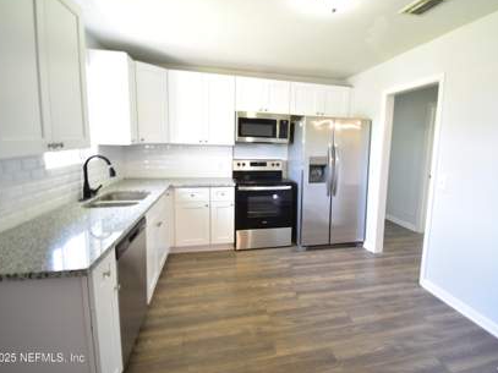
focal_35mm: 17
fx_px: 244
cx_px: 277
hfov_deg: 90.7
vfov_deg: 74.7
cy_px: 180
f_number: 4.5
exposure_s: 1/2
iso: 100
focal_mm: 10
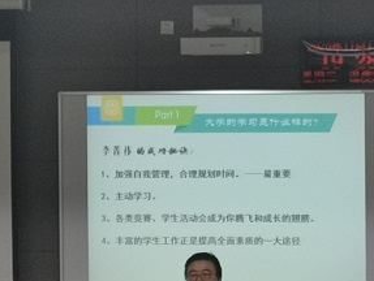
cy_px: 201
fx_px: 2315
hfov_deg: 9.2
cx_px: 199
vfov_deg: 7.0
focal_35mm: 214
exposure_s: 1/100
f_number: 1.8
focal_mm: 4.75
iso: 100
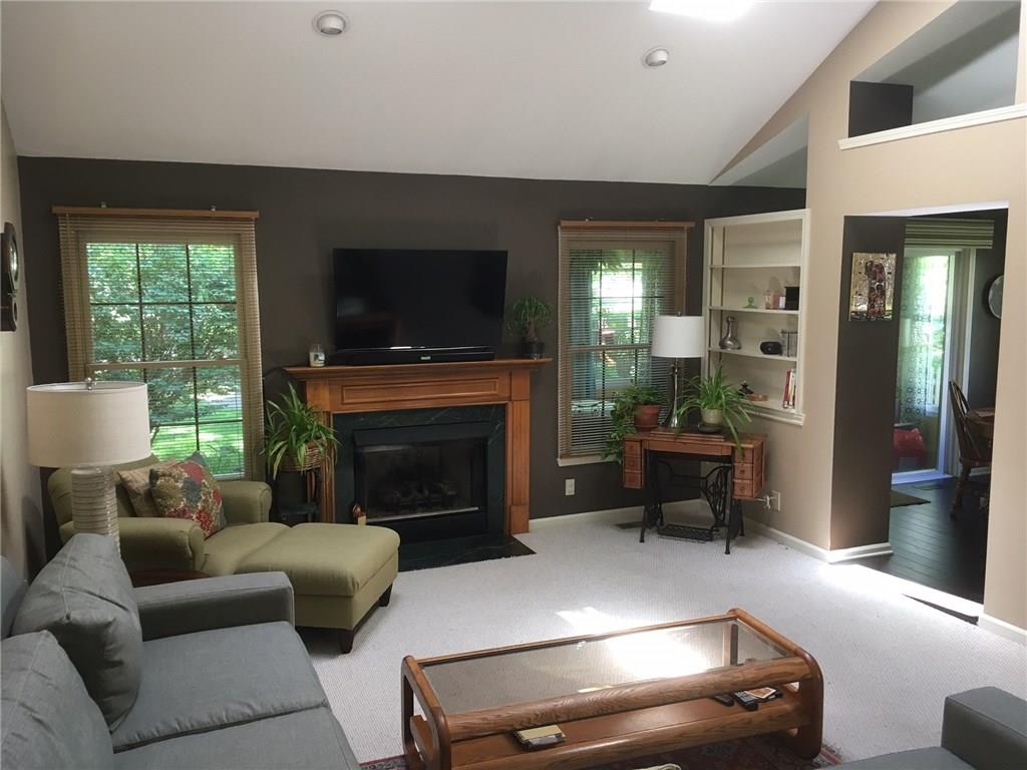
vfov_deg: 48.2
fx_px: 860
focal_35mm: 29
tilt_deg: -7.2
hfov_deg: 61.7
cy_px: 385
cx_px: 514
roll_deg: -0.6
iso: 80
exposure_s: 1/30
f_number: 2.2
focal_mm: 4.15
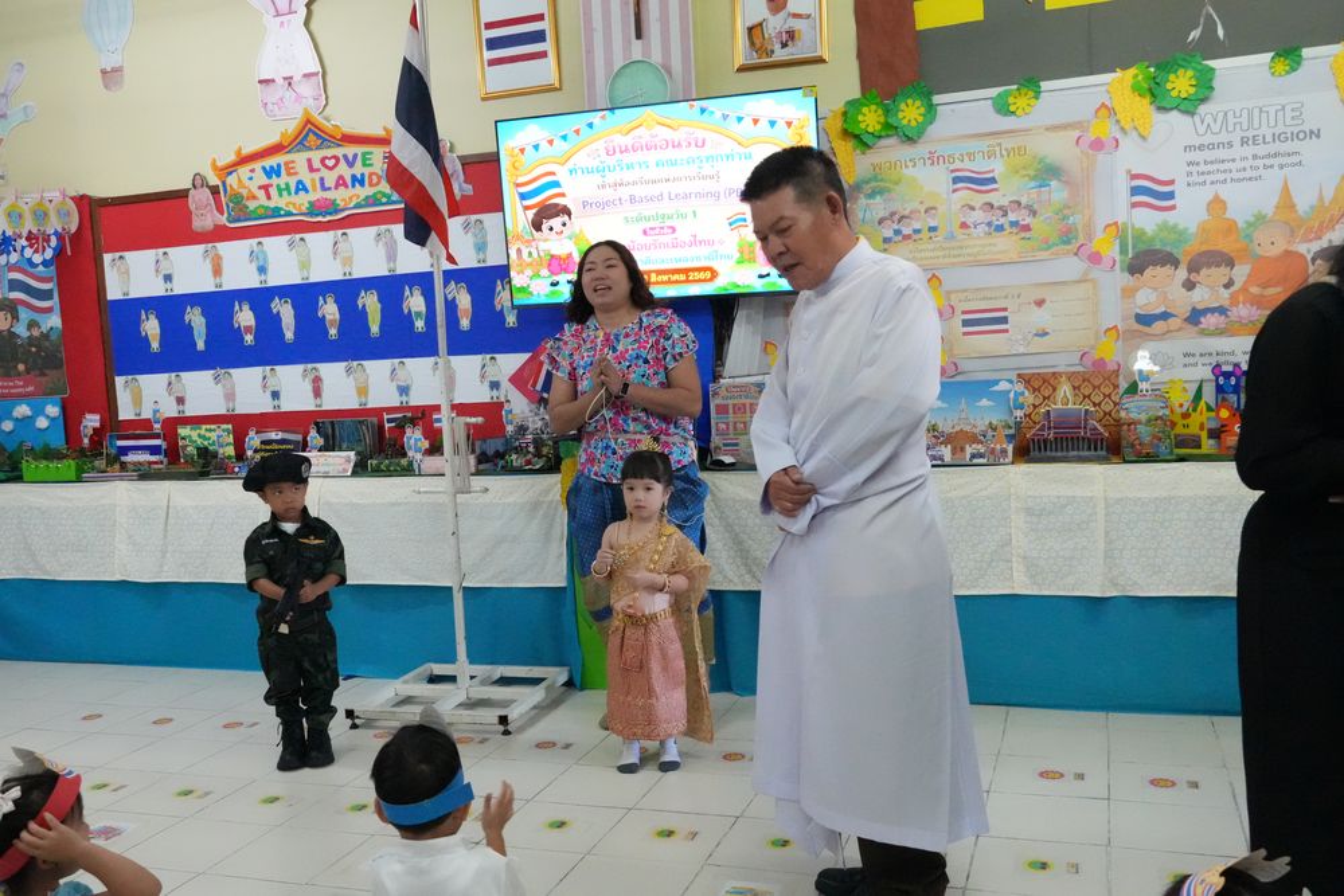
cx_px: 672
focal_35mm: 33
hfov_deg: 57.2
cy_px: 448
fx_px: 1232
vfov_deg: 40.0
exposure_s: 1/125
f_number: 8
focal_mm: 22
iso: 10000
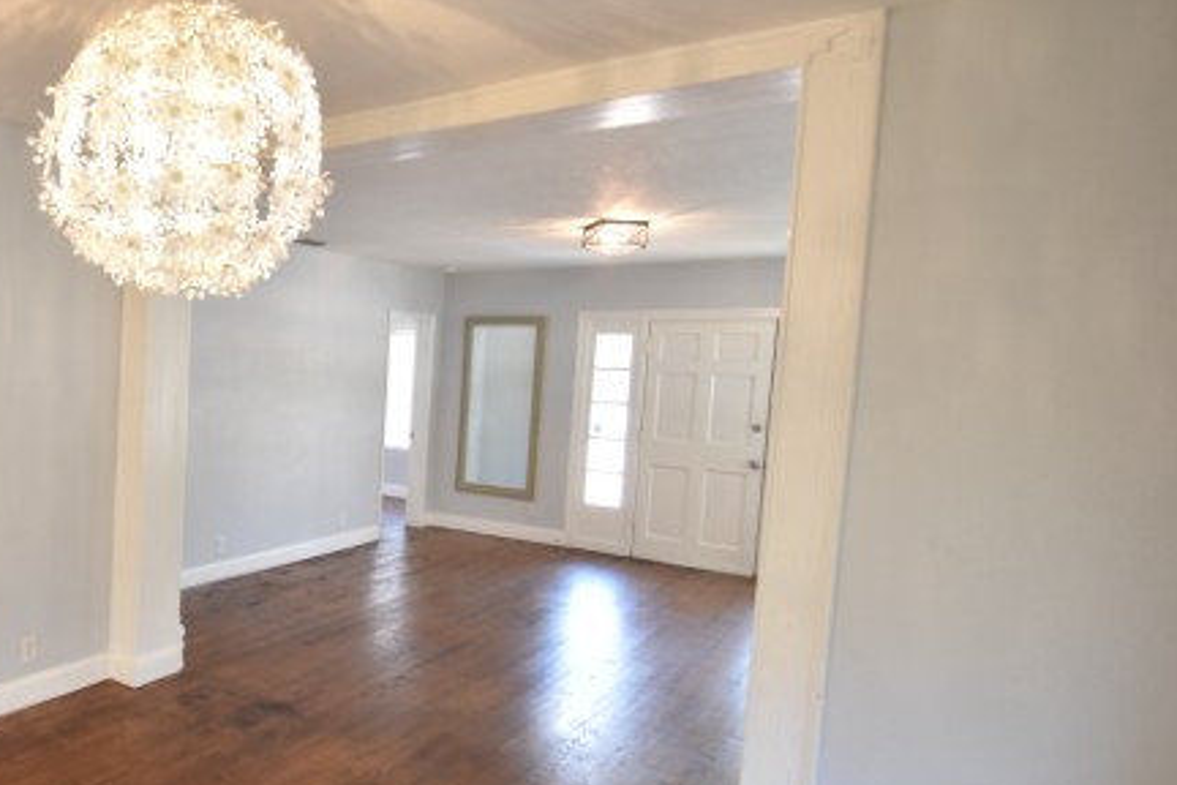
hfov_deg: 63.8
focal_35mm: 25
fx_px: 817
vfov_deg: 51.2
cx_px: 199
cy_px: 431
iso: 800
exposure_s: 1/45
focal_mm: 10
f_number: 3.5
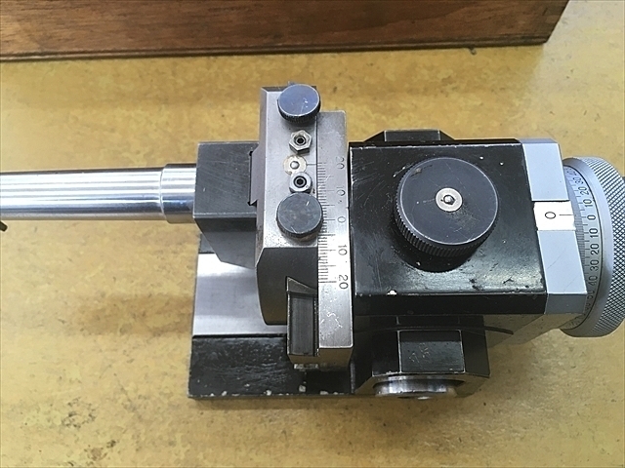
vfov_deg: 48.2
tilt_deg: -69.6
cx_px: 312
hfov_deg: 61.7
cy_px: 234
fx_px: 524
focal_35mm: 29
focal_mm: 4.15
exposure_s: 1/30
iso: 80
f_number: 2.2
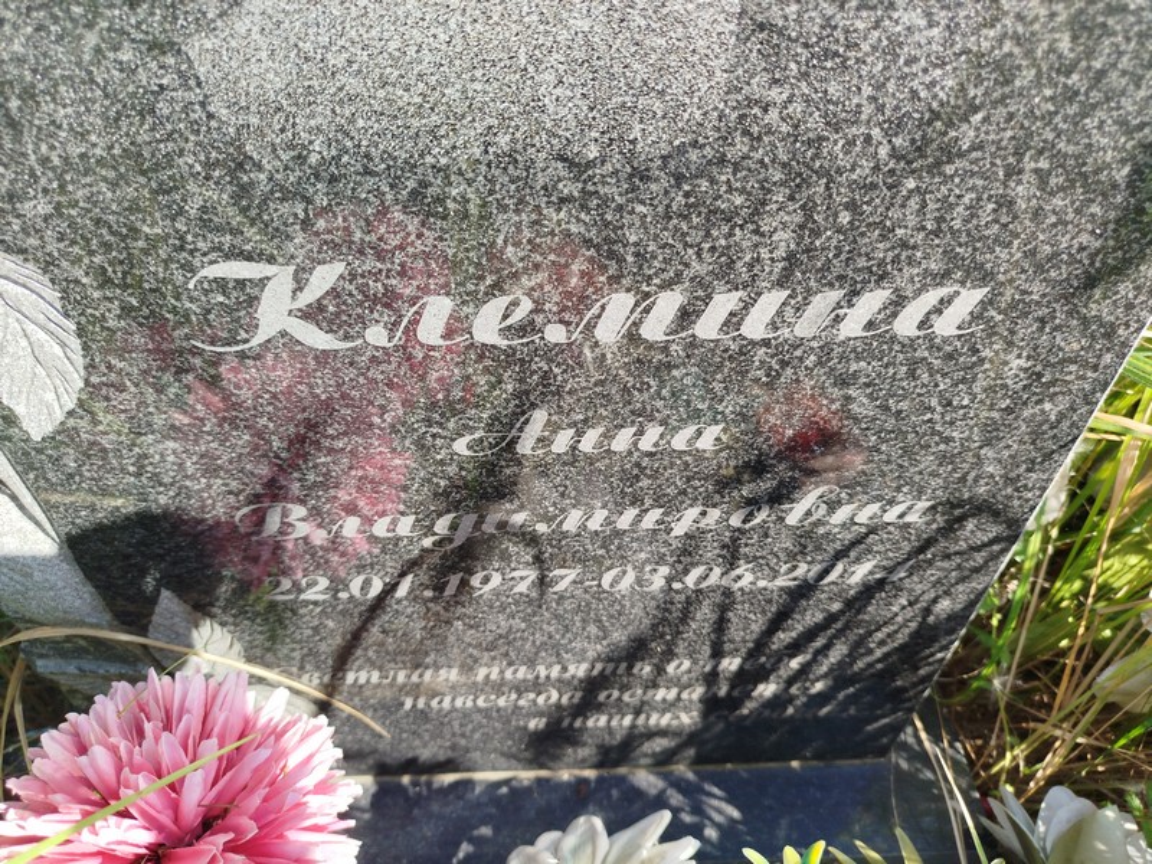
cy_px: 432
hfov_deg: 71.6
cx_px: 576
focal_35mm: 24
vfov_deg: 56.8
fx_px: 799
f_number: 1.7
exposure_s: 1/316
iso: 50
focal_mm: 5.31
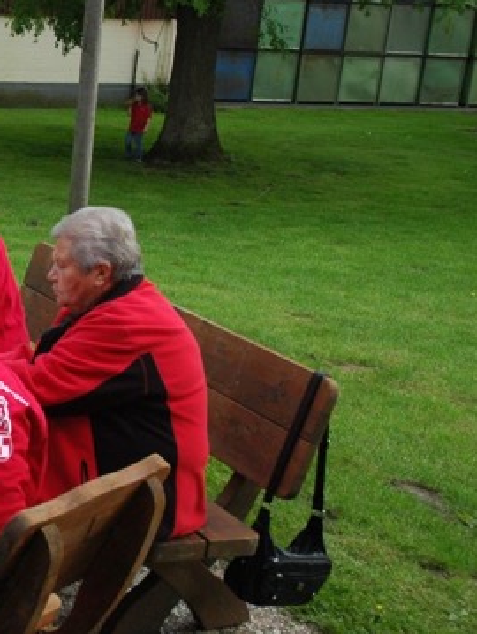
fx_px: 1412
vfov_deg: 25.3
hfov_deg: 17.6
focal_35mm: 77
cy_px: 314
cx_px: -194
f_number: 7.1
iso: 400
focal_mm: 24
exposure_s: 1/200
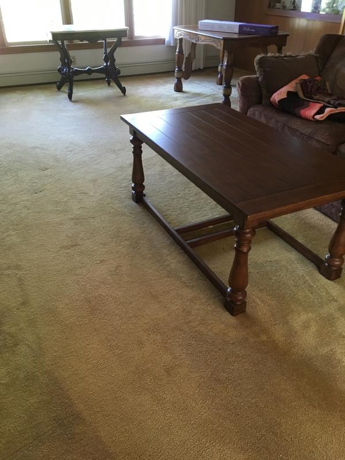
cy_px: 230
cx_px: 172
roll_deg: -0.9
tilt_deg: -31.5
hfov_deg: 48.2
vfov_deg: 61.7
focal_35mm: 29
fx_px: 385
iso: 125
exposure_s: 1/30
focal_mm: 4.15
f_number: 2.2
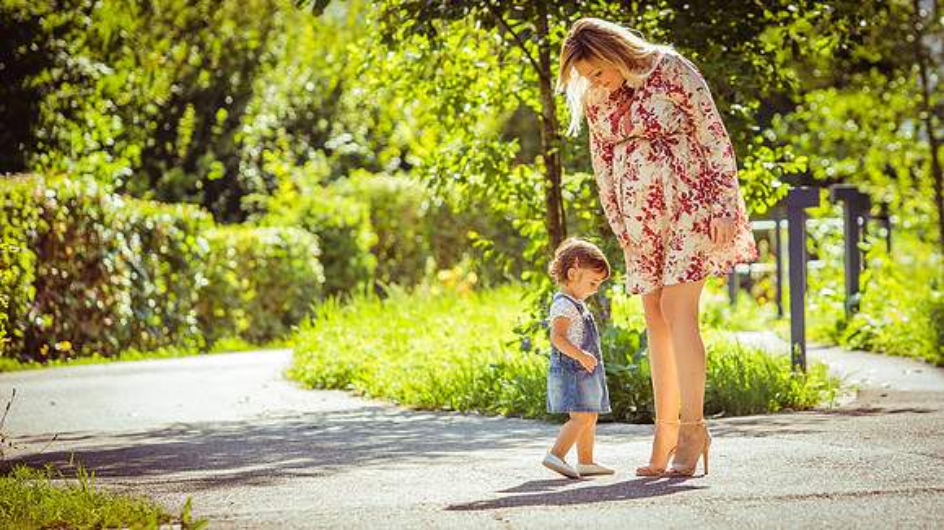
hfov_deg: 11.3
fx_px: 4788
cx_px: 575
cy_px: 255
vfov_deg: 6.3
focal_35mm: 191
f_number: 4
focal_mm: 150
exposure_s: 1/100
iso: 100
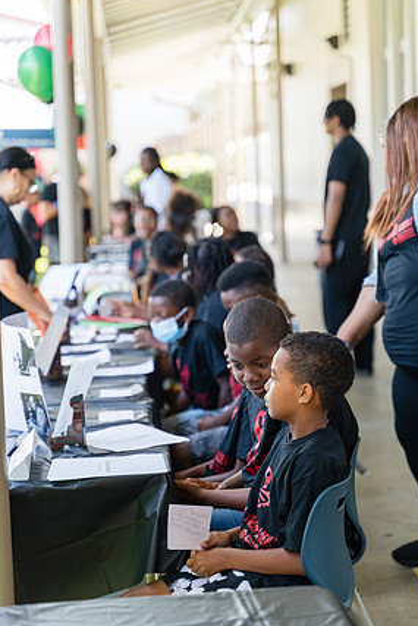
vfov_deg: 25.7
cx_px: 208
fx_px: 1375
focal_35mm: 79
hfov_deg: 17.3
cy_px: 327
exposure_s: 1/200
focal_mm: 75
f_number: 2.8
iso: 200
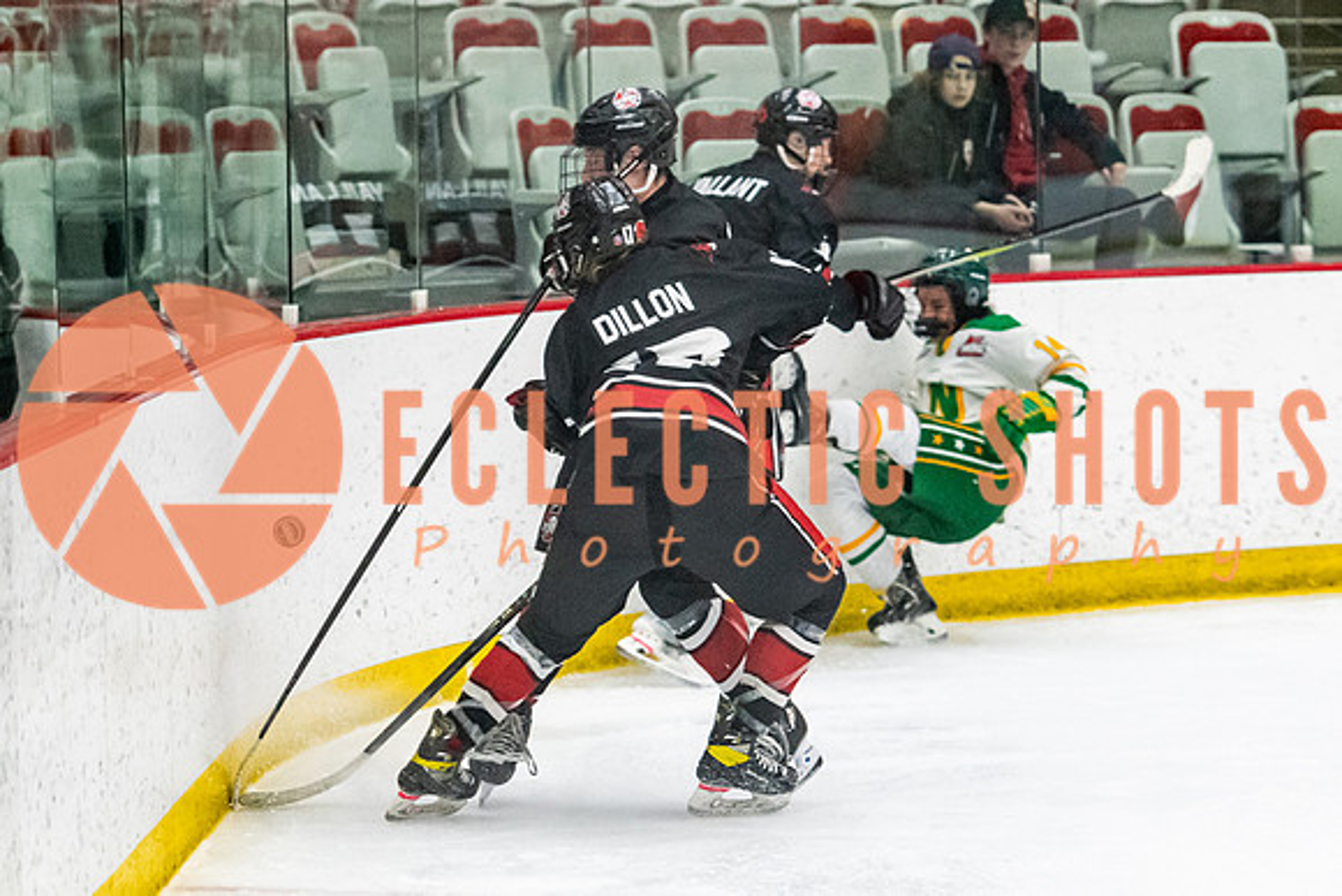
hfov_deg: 10.0
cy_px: 501
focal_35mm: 205
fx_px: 7643
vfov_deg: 6.7
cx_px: 726
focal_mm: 110
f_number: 2.8
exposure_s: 1/640
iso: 4000
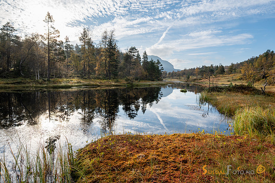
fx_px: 156
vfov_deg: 60.7
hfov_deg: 82.6
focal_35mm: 20
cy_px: 87
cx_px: 147
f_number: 8
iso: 100
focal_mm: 19
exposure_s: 1/400
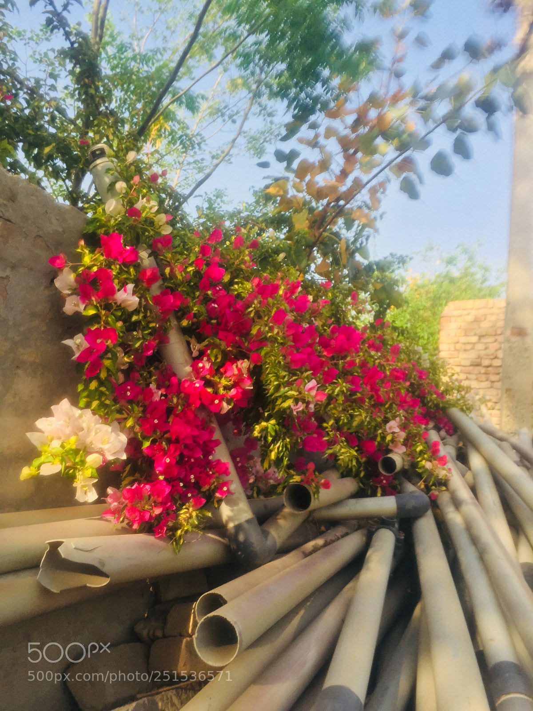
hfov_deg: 48.2
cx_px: 266
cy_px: 356
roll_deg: -2.9
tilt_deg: +9.6
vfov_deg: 61.7
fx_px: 595
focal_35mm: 29
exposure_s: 1/648
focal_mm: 4.15
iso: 32
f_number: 2.2
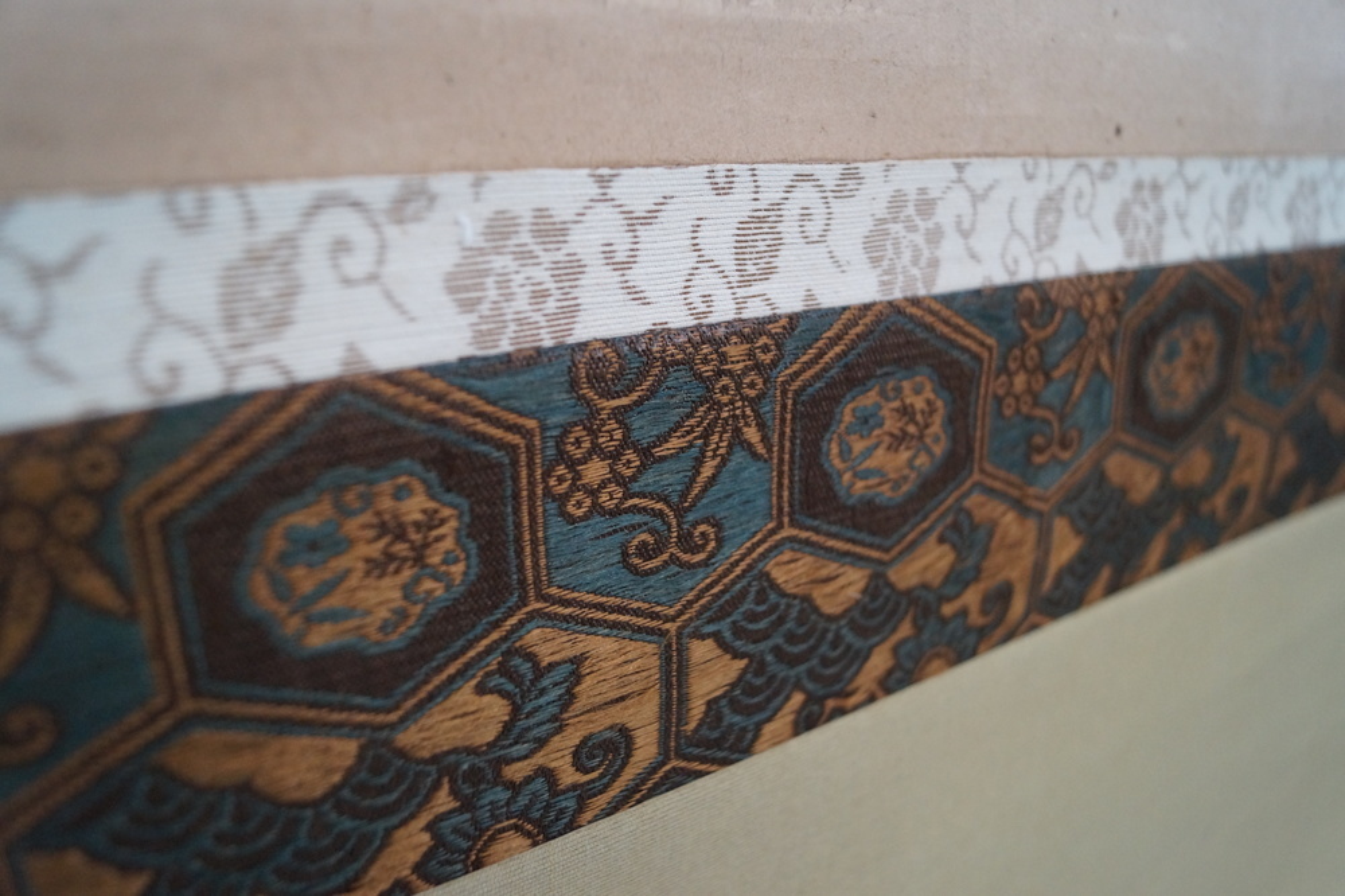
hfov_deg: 61.9
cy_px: 448
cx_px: 672
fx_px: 1120
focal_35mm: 30
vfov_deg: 43.6
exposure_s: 1/160
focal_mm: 20
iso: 1600
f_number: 4
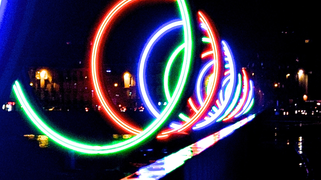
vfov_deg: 3.1
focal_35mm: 390
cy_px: 192
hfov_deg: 5.5
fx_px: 3319
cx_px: 175
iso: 4500
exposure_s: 1/60
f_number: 5.3
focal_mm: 66
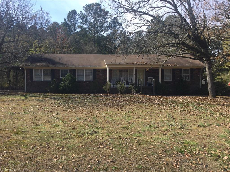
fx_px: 206
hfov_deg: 58.4
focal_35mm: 31
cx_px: 115
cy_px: 86
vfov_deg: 45.4
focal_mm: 3.3
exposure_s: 1/668
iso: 25
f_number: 2.4
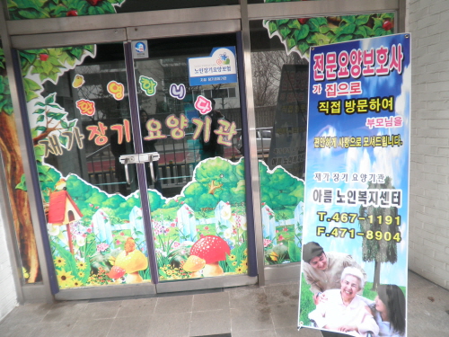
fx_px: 337
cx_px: 224
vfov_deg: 53.1
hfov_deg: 67.3
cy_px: 168
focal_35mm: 26
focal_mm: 4.65
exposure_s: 1/40
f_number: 2.6
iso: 64
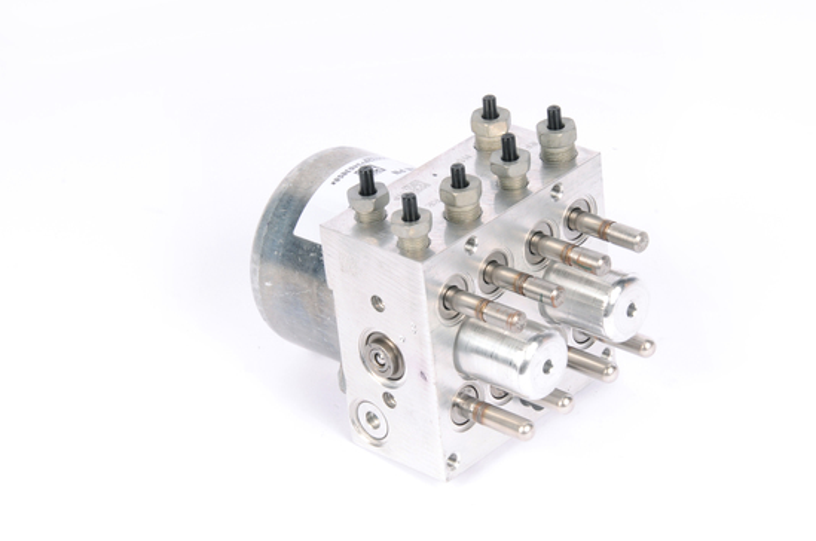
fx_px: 3168
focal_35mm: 140
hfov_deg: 14.7
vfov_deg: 9.8
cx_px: 459
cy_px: 270
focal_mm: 80
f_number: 25
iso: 320
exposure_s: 1/200
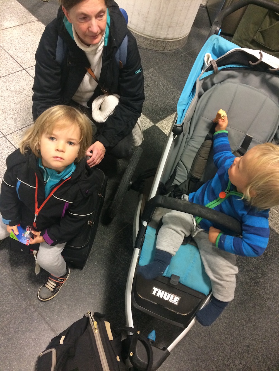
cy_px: 186
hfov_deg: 48.2
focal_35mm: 29
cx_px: 140
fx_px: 312
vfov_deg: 61.7
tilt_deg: -54.0
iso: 320
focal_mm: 4.15
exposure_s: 1/33
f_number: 2.2
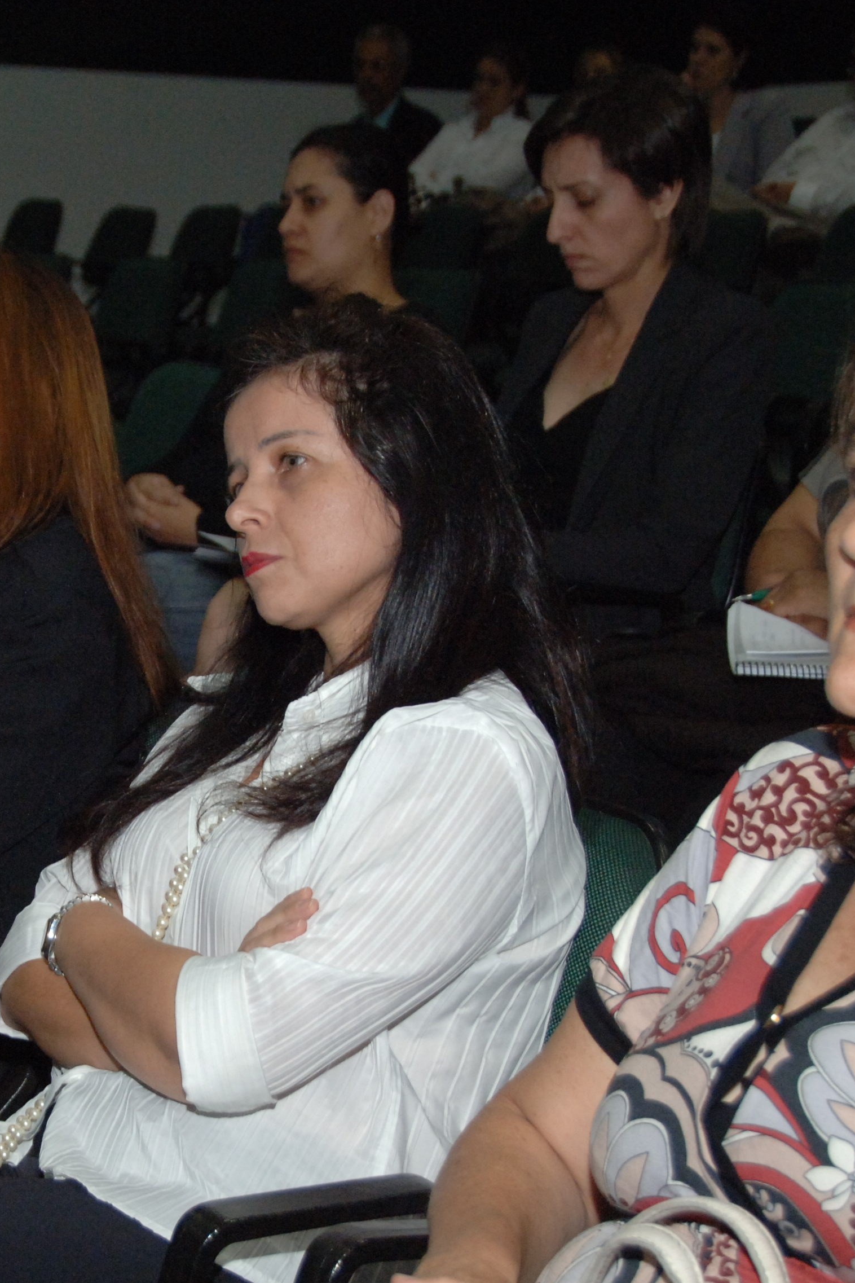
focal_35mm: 82
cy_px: 802
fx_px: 2919
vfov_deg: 24.7
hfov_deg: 16.5
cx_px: 141
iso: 800
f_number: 4.5
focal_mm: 29
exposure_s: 1/250
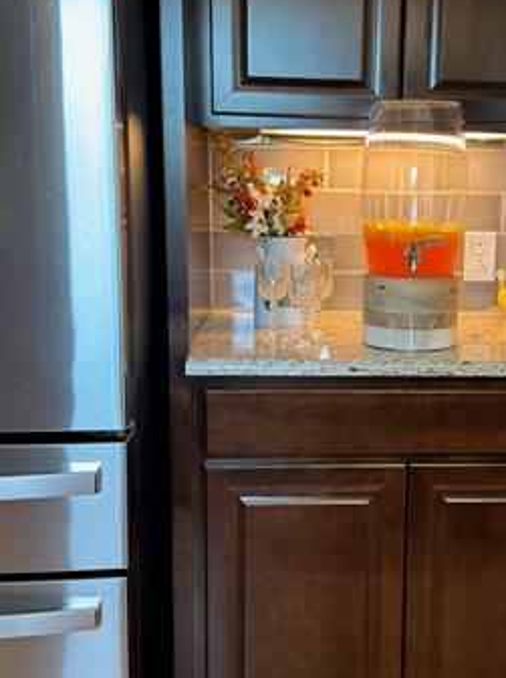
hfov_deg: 28.7
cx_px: 360
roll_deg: -0.9
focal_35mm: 50
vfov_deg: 38.2
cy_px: 361
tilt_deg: -11.4
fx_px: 977
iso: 160
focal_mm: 6.76
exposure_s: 1/60
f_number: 1.78
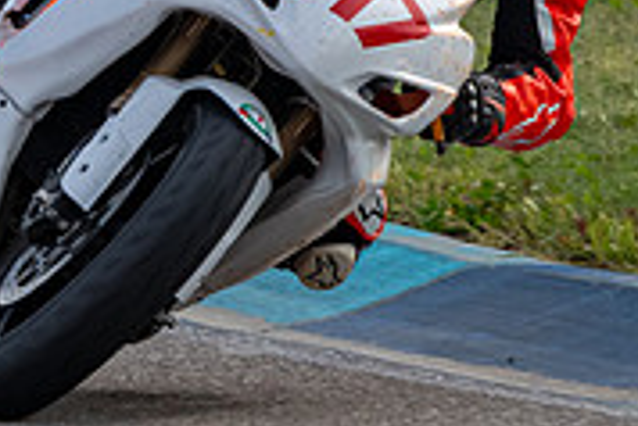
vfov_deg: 0.9
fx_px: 26941
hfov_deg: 1.4
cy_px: 7
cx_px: 194
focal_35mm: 1519
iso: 560
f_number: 11
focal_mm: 250
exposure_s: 1/800
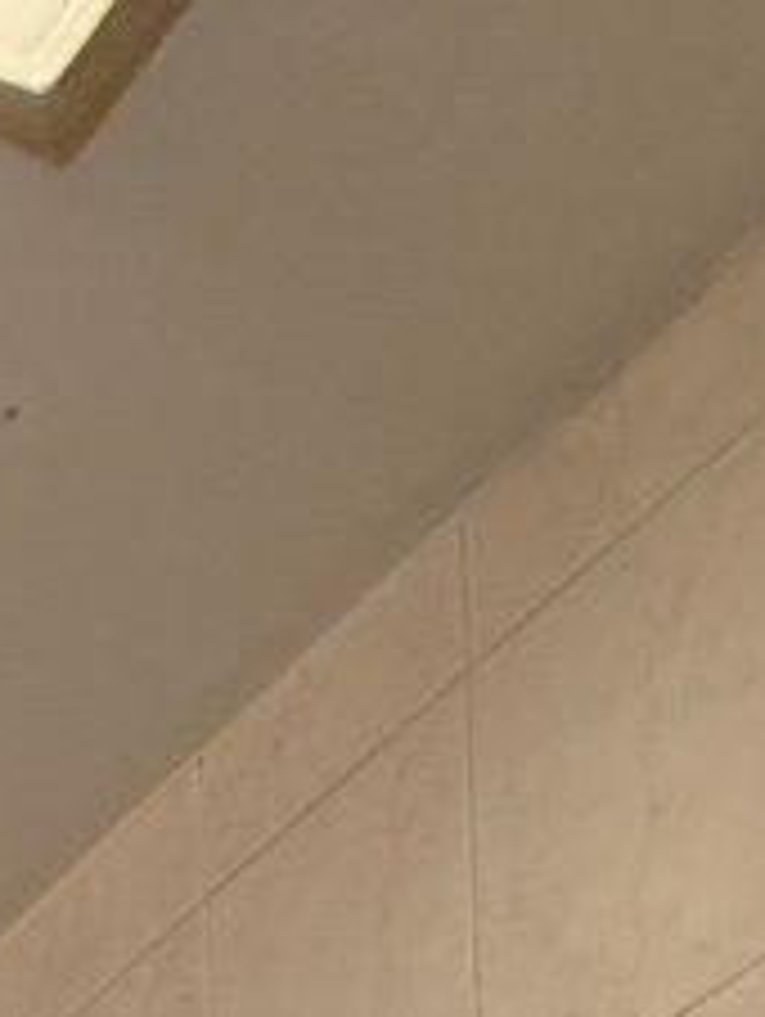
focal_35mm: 95
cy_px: 2844
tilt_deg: -1.7
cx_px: -410
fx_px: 2794
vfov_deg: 12.3
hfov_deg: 14.5
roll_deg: +2.3
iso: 200
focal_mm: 2.22
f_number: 2.2
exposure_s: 1/120
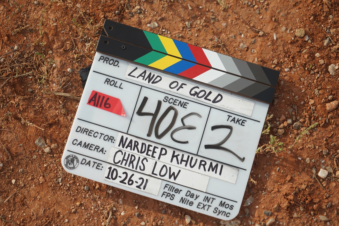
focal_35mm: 70
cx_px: 170
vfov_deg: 19.4
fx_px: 659
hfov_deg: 28.8
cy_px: 113
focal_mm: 70
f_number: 5.6
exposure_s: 1/125
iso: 100
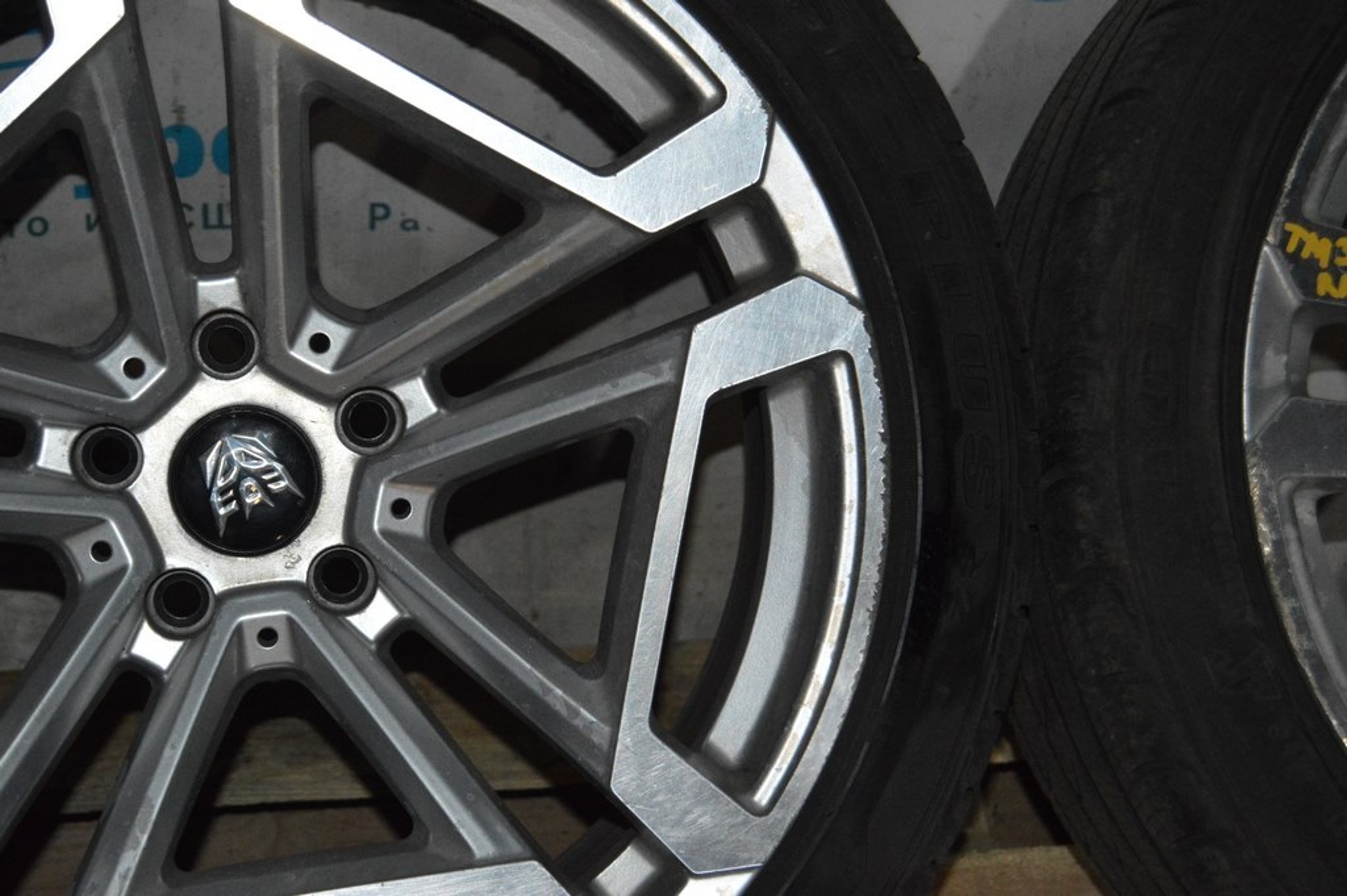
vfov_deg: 16.5
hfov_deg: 24.6
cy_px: 448
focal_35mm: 82
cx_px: 674
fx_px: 3084
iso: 3200
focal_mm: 55
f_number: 5.6
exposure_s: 1/60
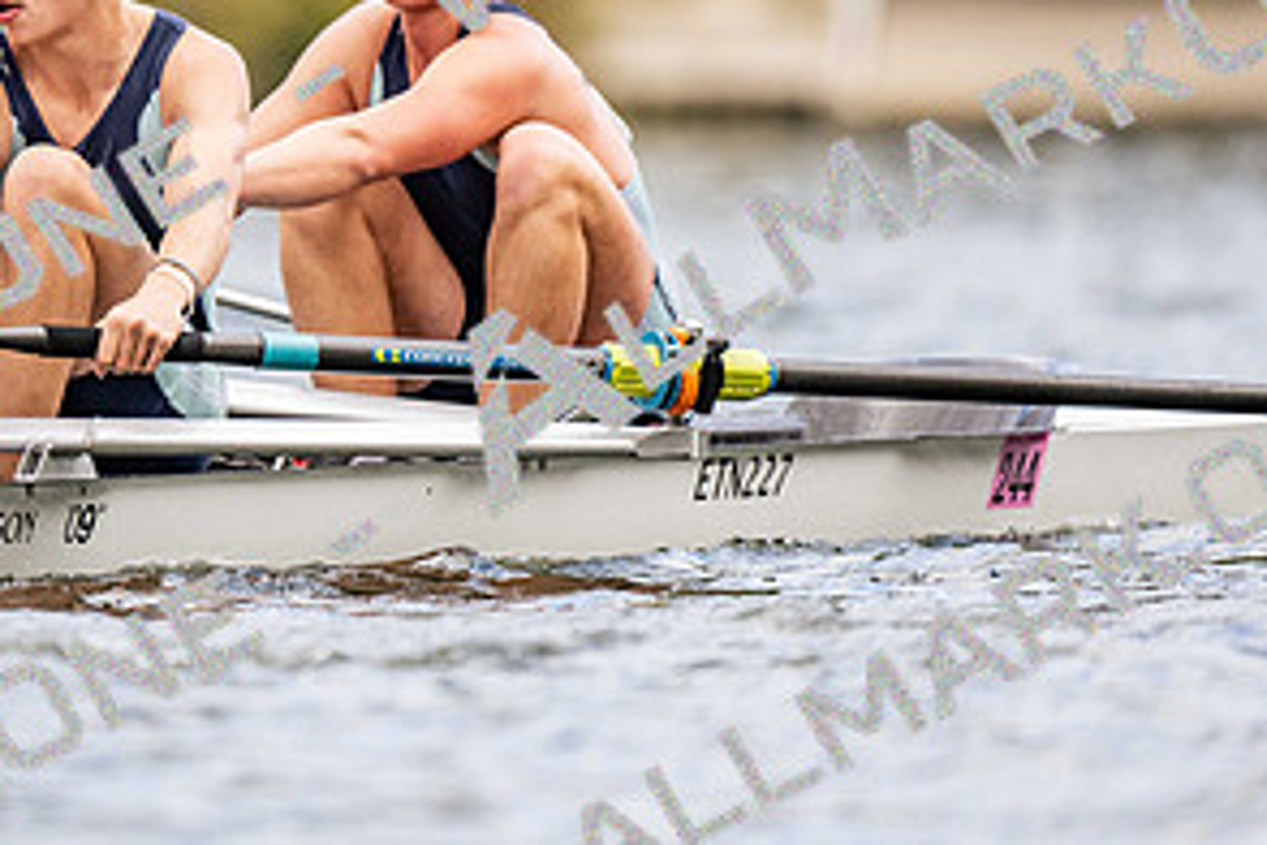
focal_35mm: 1185
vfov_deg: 1.2
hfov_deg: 1.7
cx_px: 99
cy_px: 106
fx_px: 41702
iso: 640
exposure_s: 1/2500
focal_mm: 600
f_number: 4
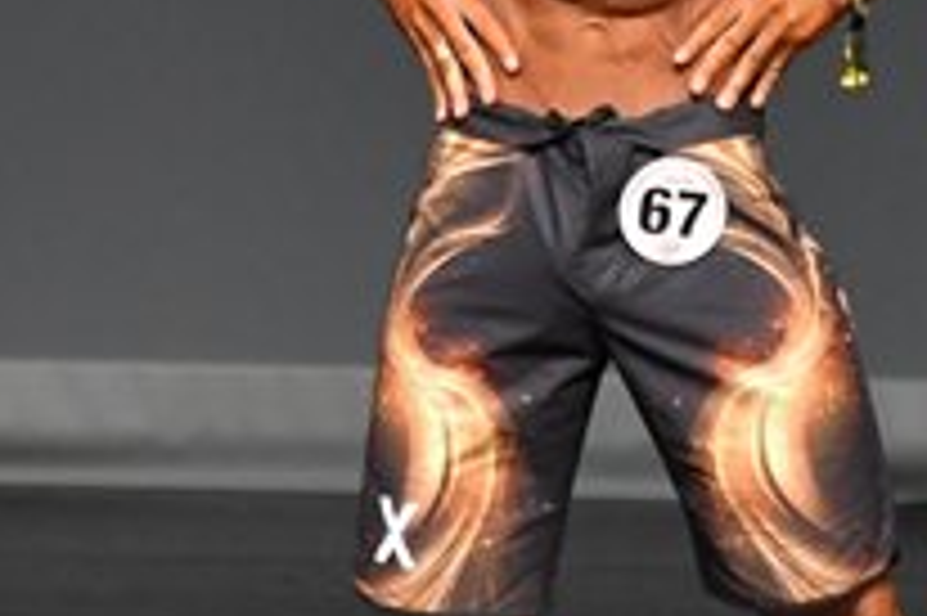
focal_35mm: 1184
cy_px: 148
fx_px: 30463
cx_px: 731
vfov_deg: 1.2
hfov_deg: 1.7
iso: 2500
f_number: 5.6
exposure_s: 1/400
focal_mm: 210
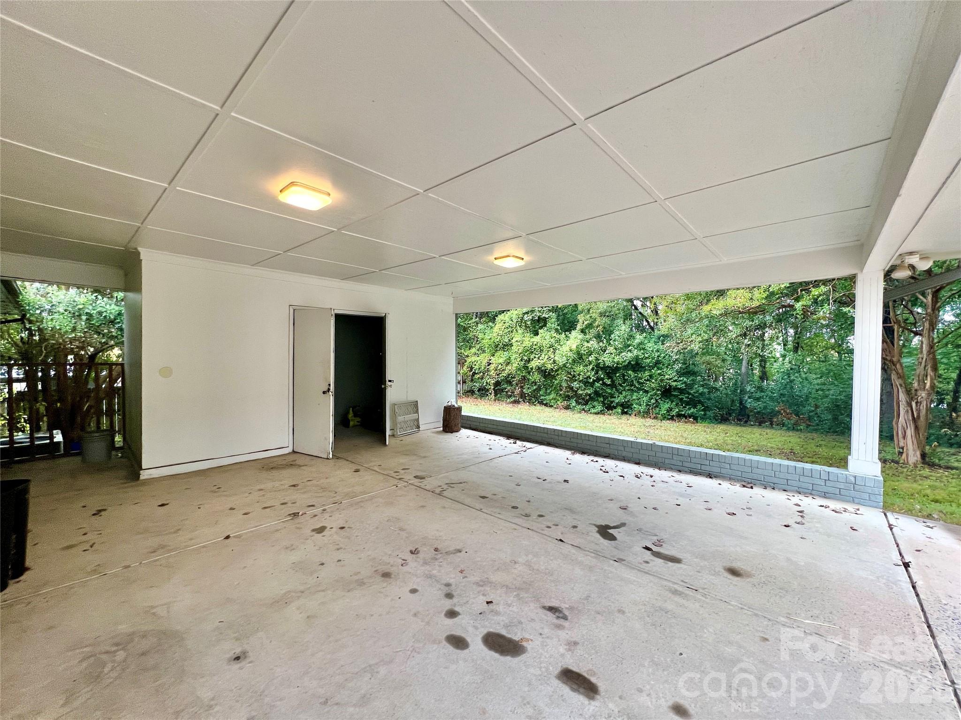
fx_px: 361
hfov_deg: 106.2
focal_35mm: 13
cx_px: 480
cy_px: 360
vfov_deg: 89.9
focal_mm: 1.57
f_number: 1.8
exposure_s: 1/120
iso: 100
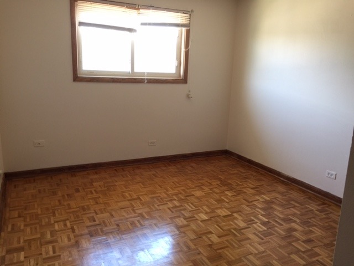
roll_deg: -1.8
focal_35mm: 29
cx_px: 177
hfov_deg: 61.7
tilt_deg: -11.5
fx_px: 297
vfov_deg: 48.2
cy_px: 133
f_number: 2.2
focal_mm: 4.15
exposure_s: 1/15
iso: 32
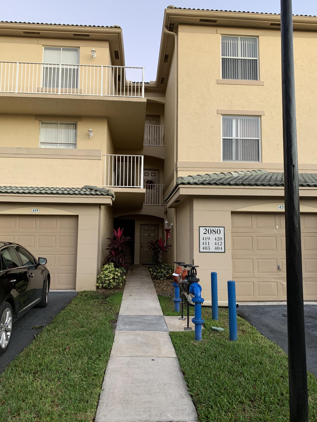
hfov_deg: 53.1
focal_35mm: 26
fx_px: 317
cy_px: 211
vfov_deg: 67.3
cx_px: 158
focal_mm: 4.25
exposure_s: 1/60
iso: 200
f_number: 1.8
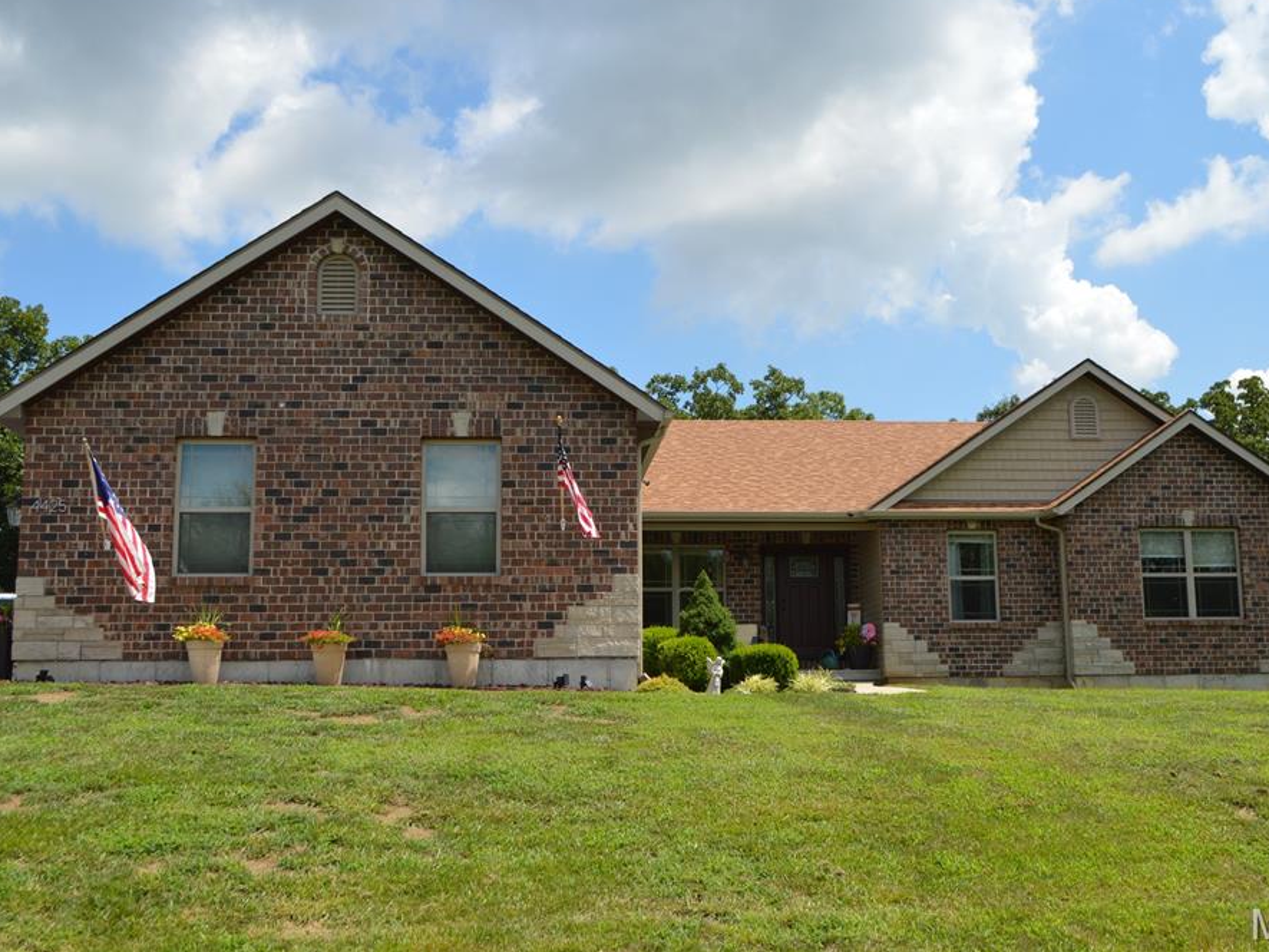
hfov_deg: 46.8
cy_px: 467
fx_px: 1467
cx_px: 661
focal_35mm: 40
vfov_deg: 36.0
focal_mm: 24
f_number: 9
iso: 100
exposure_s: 1/200
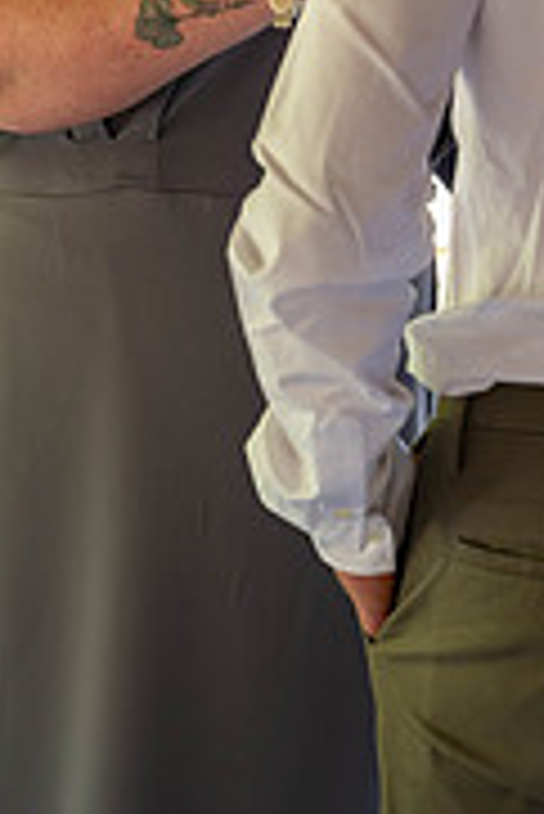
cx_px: 528
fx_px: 2805
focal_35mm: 124
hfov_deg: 11.0
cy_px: 0
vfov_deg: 16.2
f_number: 3.2
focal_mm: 50
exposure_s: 1/250
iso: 400
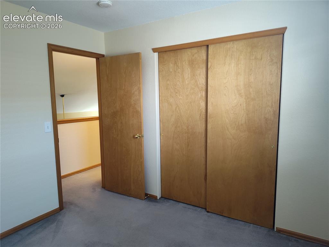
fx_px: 218
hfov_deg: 74.0
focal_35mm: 23
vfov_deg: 58.8
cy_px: 124
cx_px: 164
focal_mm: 5.56
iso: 1125
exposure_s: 1/60
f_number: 1.8
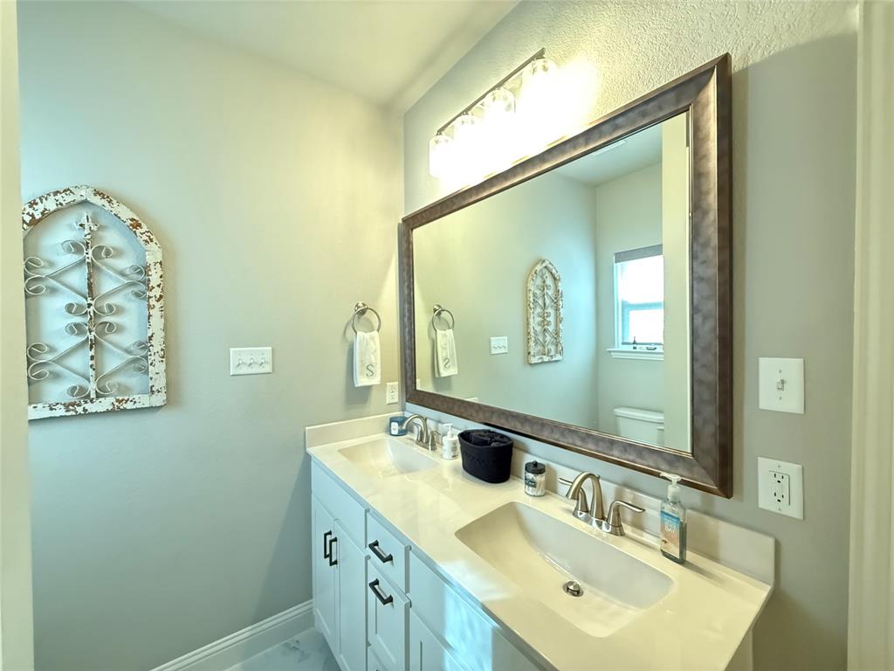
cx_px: 447
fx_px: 362
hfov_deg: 102.1
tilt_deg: -0.8
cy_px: 336
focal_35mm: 14
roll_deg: +0.3
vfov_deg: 85.7
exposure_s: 1/60
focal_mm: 2.22
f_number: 2.2
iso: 1250
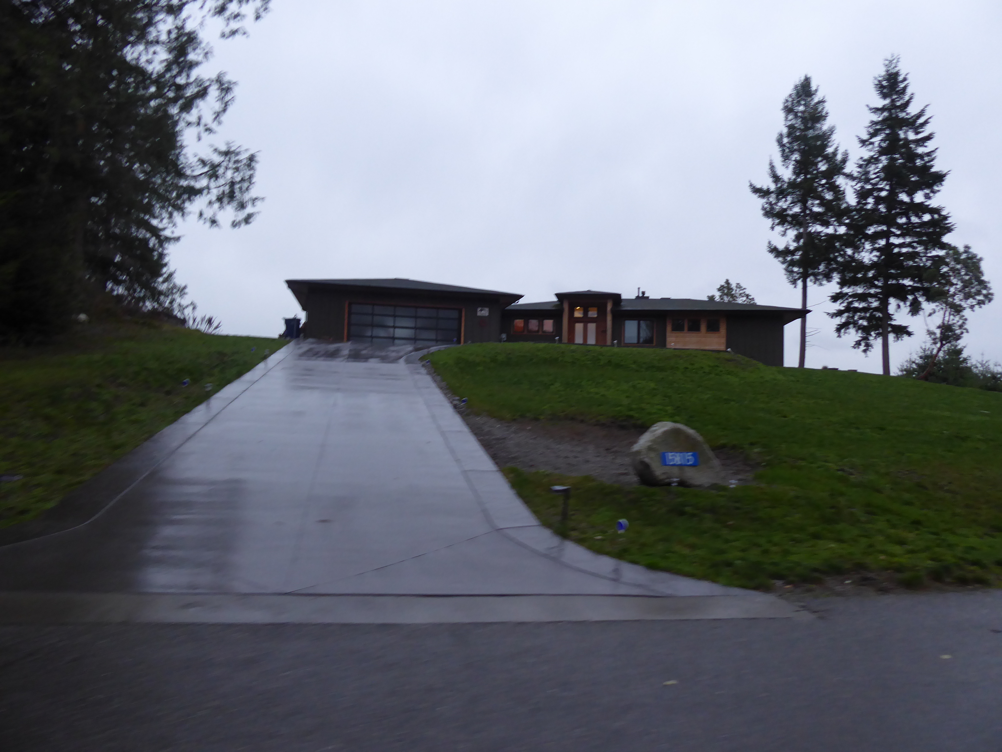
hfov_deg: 69.4
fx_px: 724
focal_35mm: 25
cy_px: 376
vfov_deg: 54.9
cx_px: 501
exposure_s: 1/60
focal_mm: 4.3
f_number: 3.3
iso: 250
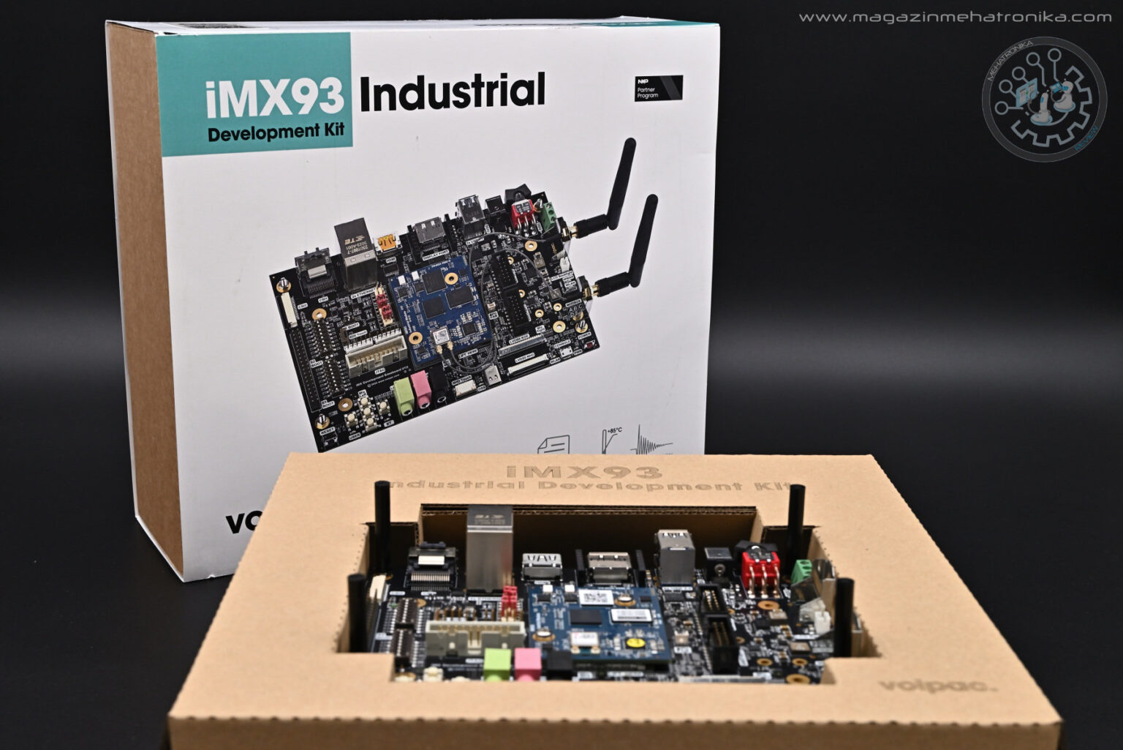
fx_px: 1373
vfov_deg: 30.5
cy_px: 375
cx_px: 562
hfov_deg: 44.5
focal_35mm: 44
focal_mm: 44
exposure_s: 1/100
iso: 640
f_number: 11
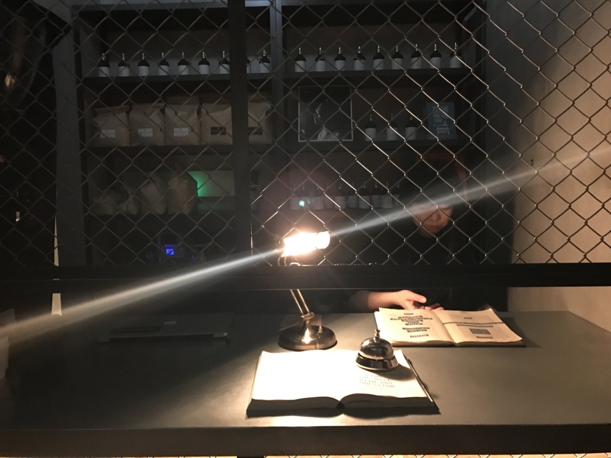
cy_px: 229
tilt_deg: -4.9
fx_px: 494
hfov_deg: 63.4
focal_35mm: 28
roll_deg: +1.0
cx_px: 306
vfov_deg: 49.7
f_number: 1.8
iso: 100
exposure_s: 1/5
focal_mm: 3.99
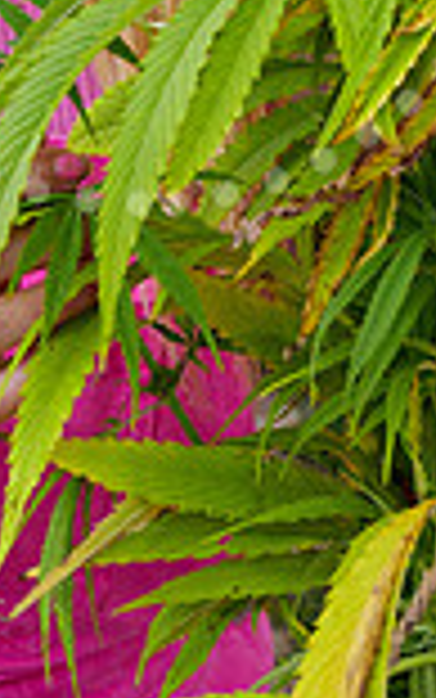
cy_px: -212
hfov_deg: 9.6
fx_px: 2583
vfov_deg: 14.7
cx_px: 139
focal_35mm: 136
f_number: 5.6
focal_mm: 23
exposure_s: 1/200
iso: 160
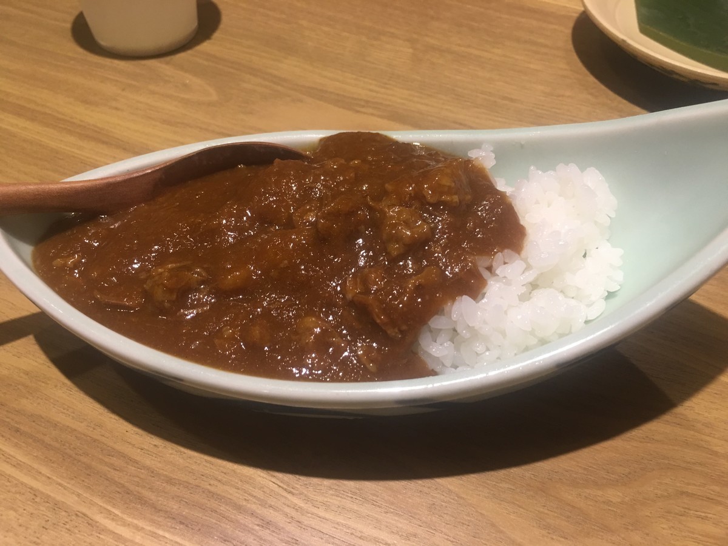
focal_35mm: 29
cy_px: 273
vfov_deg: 48.2
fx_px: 610
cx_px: 364
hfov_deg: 61.7
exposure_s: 1/15
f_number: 2.2
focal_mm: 4.15
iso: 50
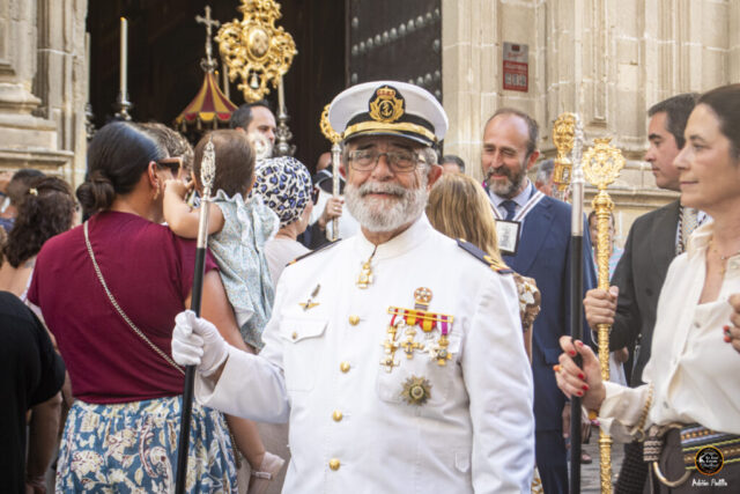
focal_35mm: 60
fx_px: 1234
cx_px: 370
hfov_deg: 33.4
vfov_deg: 22.6
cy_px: 247
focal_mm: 40
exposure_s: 1/160
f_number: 5.3
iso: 400
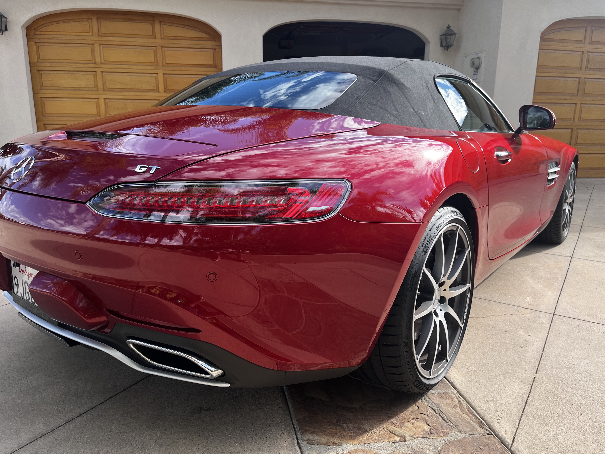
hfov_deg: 67.3
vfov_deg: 53.1
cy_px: 227
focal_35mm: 26
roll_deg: -0.5
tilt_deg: -14.5
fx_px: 454
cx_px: 302
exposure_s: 1/833
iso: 50
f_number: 1.6
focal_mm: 5.1
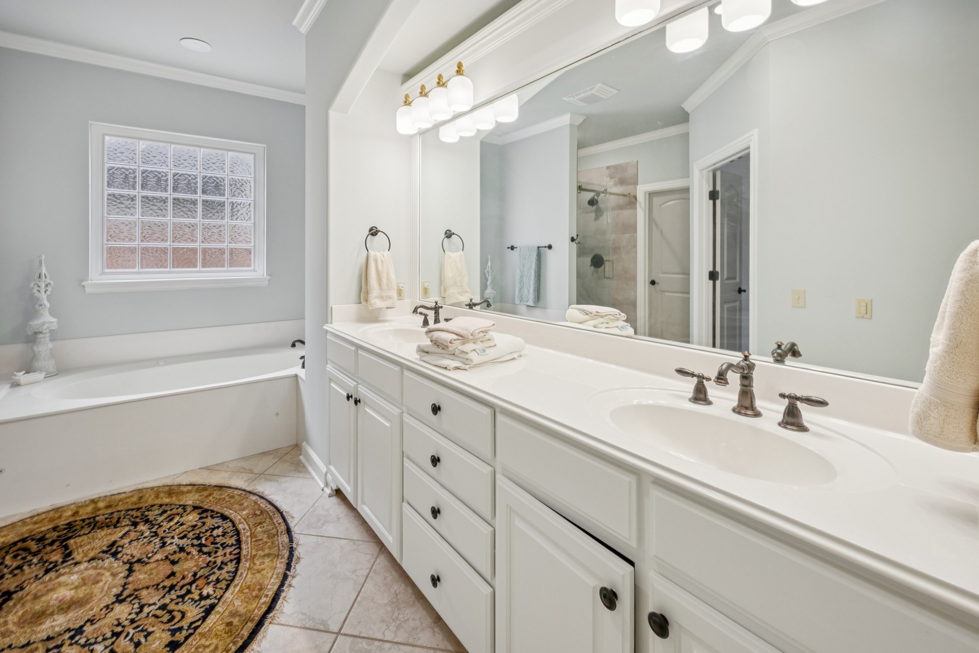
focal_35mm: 15
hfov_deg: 100.3
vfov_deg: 77.3
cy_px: 344
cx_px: 465
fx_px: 408
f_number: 11
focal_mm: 14
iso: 1000
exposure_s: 1/80
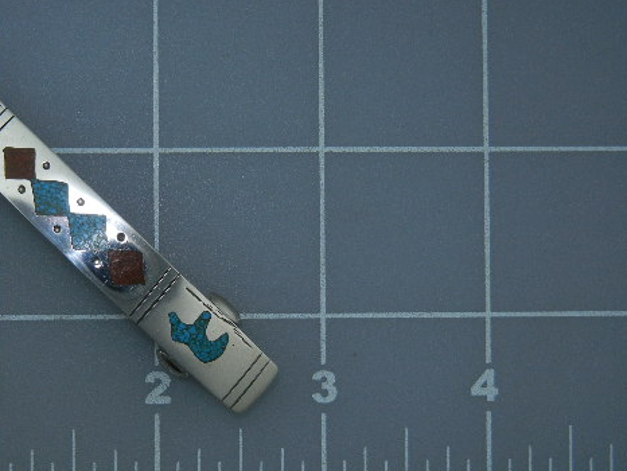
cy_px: 244
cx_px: 203
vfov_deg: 18.2
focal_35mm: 81
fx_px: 1468
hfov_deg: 24.0
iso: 200
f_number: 4
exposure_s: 1/30
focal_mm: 10.6
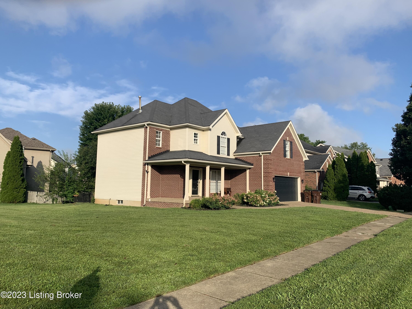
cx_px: 206
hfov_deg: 67.3
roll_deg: -0.2
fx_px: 309
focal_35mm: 26
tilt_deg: +1.4
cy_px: 154
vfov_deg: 53.1
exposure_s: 1/2364
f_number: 1.8
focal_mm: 4.25
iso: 25
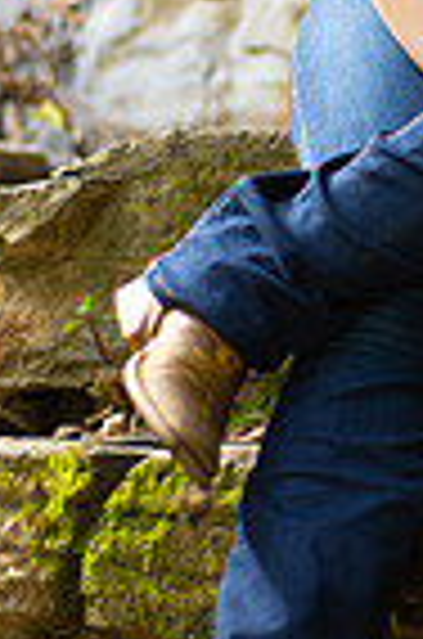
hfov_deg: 8.5
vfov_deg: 12.8
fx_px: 2816
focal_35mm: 159
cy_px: 0
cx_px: 536
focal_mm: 50
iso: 400
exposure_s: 1/200
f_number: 1.8
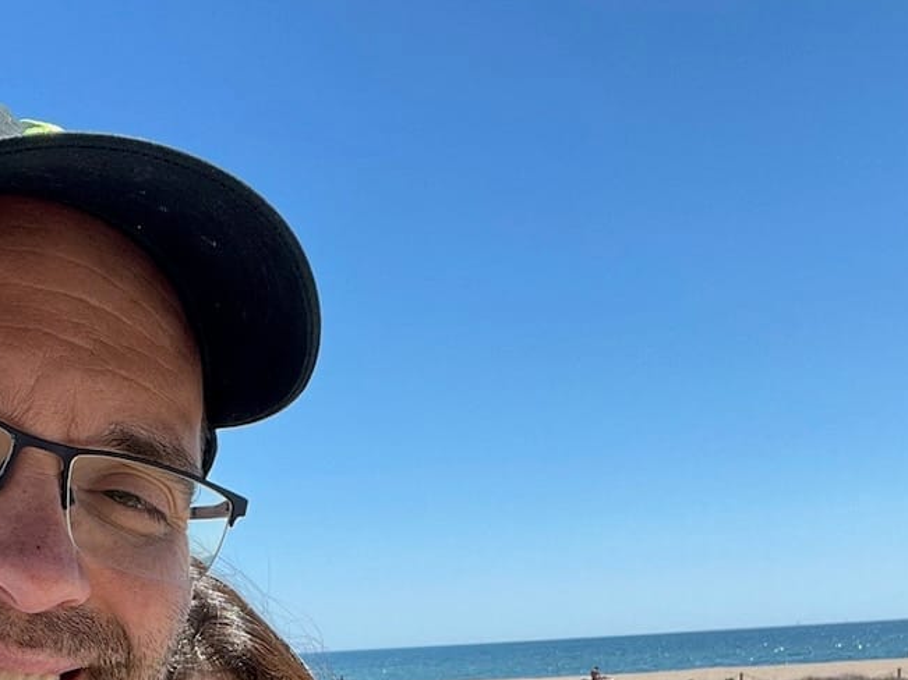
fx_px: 1547
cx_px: 268
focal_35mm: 59
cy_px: 814
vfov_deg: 22.8
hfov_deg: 32.3
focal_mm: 2.71
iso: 25
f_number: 2.2
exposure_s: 1/383
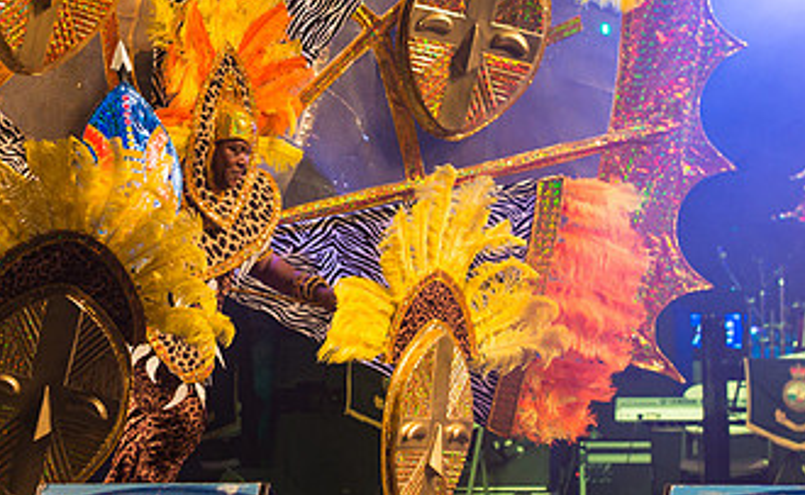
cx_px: 145
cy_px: 170
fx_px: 3080
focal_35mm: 141
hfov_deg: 14.8
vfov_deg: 9.2
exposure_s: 1/320
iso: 2000
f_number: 5.6
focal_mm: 78
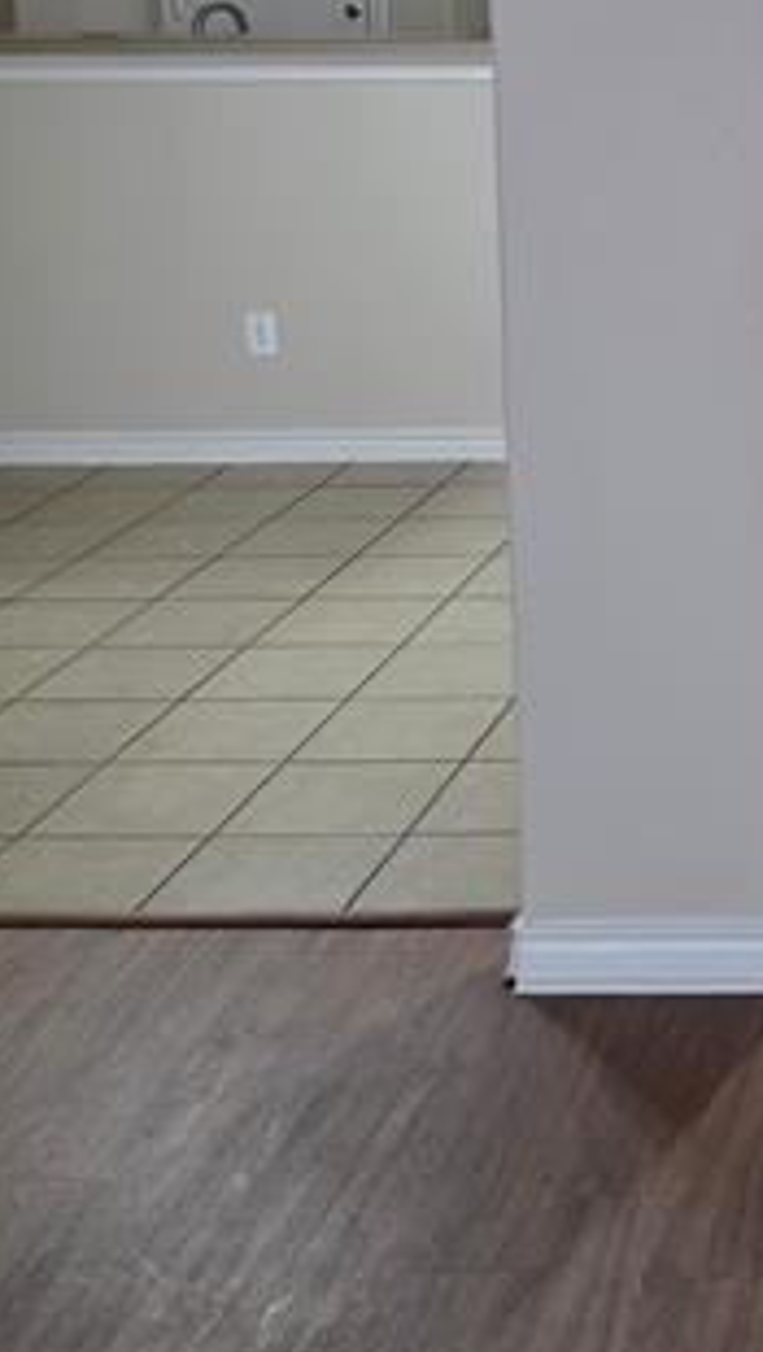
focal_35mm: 62
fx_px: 2224
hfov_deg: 17.4
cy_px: 231
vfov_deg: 32.7
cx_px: 1164
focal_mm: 6.5
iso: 500
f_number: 1.4
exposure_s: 1/120
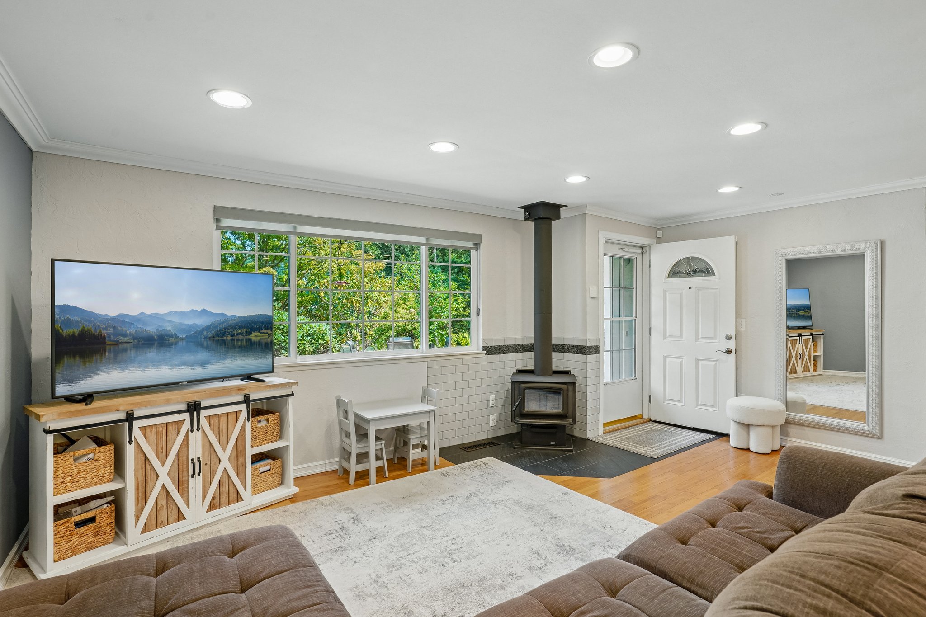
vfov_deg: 70.4
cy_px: 308
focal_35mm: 17
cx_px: 463
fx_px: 437
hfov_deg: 93.3
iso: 1250
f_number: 8
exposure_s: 1/60
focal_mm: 17
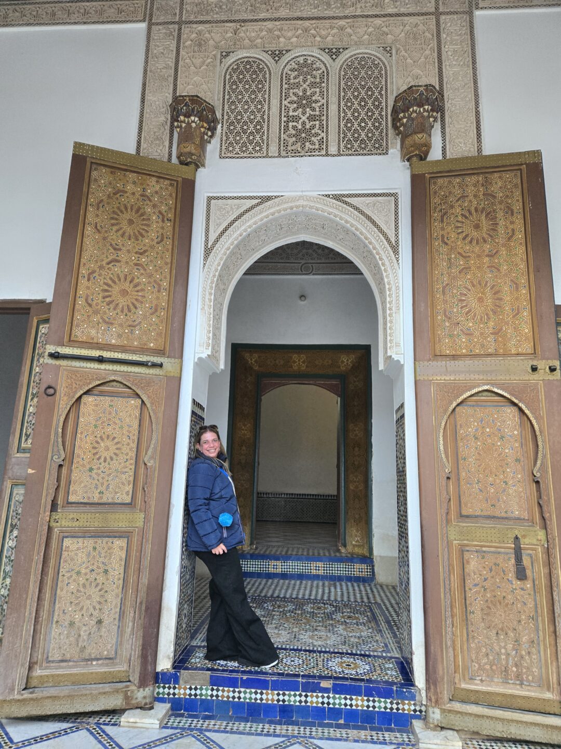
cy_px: 374
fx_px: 497
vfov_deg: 73.9
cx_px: 280
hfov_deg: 58.9
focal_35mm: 23
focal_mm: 5.4
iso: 200
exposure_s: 1/180
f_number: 1.8
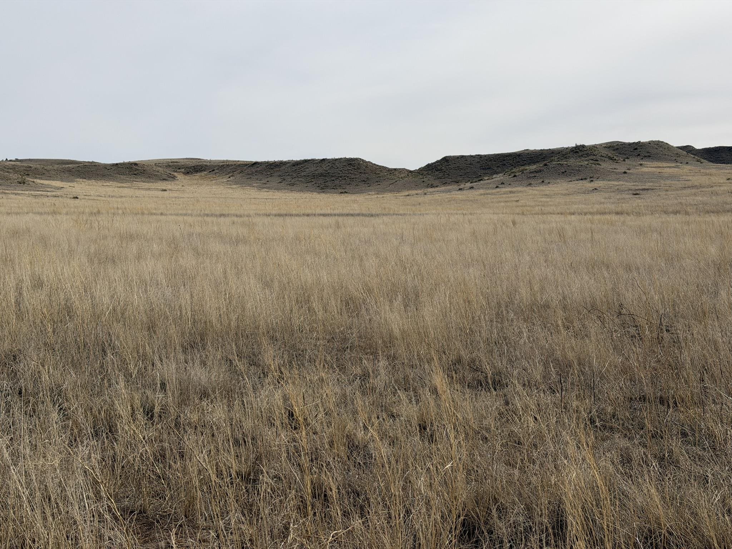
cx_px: 366
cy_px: 274
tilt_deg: -2.7
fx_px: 1015
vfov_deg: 30.3
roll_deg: +0.2
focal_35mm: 48
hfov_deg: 39.7
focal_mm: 6.76
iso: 64
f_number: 1.78
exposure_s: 1/11364
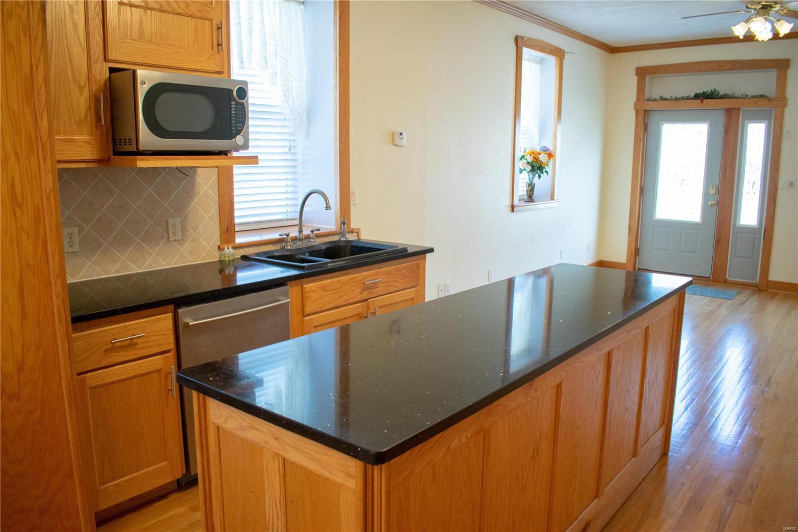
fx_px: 798
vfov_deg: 36.9
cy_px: 266
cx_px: 399
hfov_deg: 53.1
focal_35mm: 36
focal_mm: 24
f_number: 4
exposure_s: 1/60
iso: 200
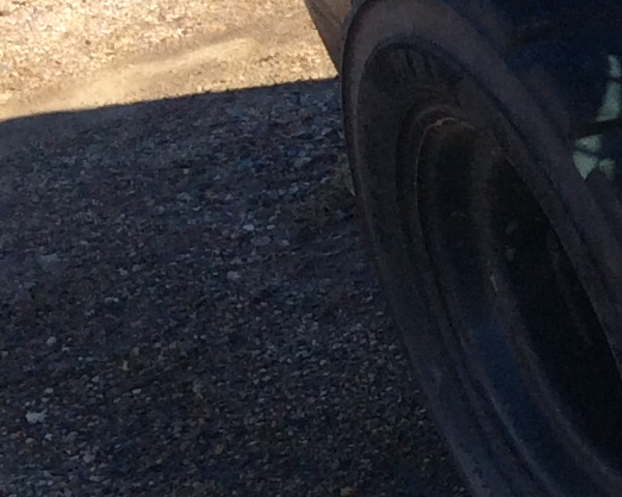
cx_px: 1485
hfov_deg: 10.7
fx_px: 2852
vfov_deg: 9.9
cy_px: 406
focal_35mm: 155
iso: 32
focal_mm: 3.3
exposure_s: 1/657
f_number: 2.4
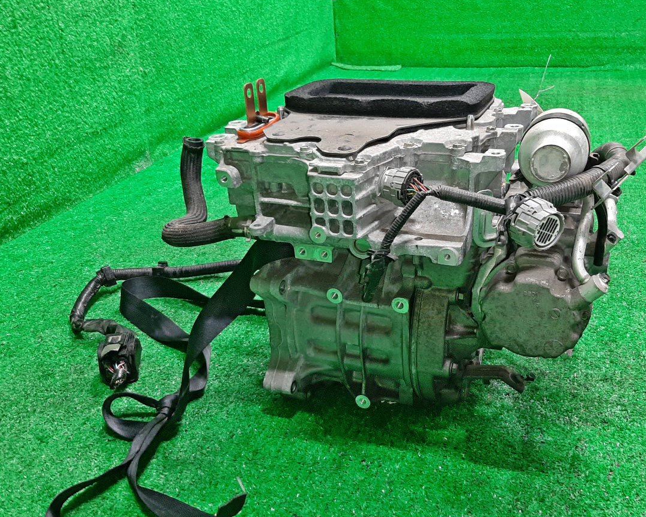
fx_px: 650
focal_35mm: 34
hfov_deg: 52.8
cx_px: 346
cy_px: 287
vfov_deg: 43.3
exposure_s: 1/50
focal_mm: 3.93
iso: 200
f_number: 1.7
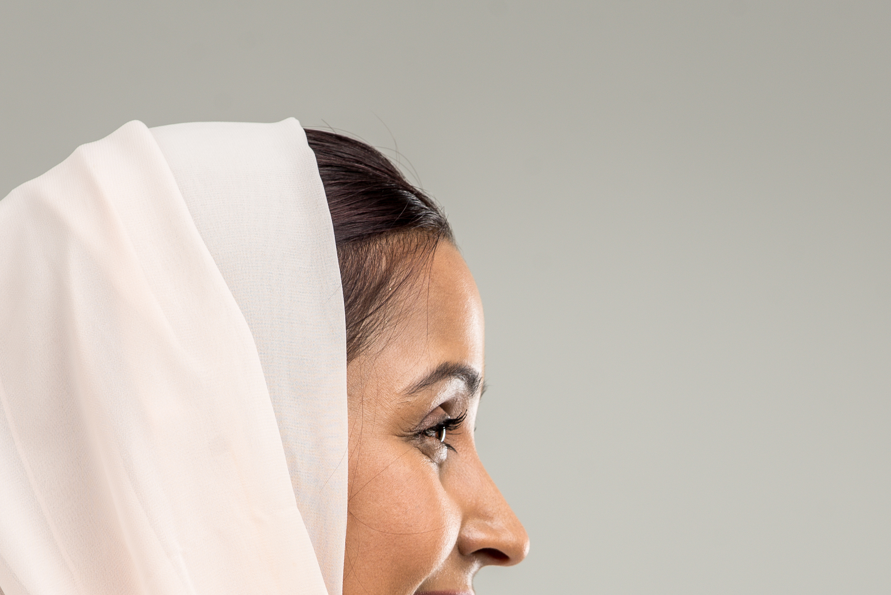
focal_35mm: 443
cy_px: 609
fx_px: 10968
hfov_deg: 4.7
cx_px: 503
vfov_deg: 3.1
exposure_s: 1/160
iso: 64
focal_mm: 200
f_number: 8
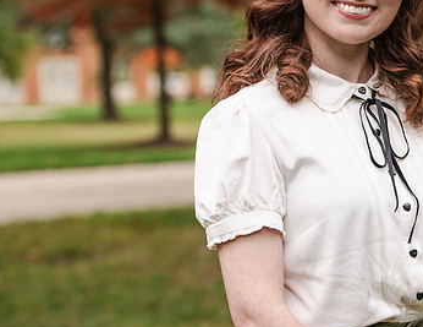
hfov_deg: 12.4
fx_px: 1939
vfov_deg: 9.6
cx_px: 309
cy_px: 69
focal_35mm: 157
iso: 320
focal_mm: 85
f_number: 4
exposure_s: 1/250
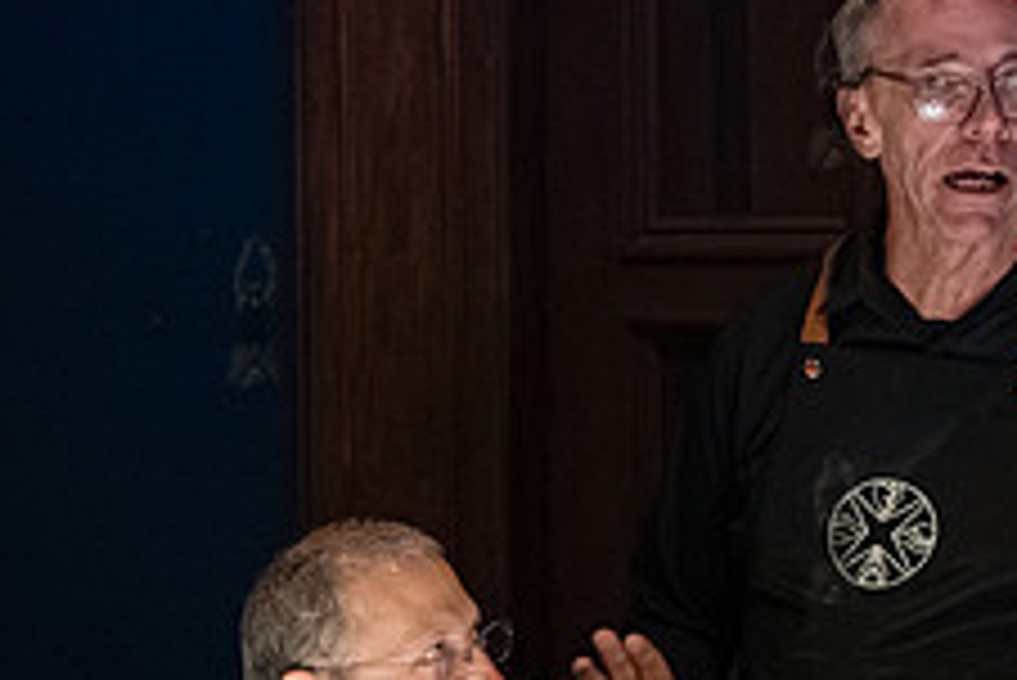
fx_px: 6417
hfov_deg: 9.0
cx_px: 794
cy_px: 526
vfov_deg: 6.1
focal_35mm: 227
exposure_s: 1/160
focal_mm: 84
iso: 12800
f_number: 2.8
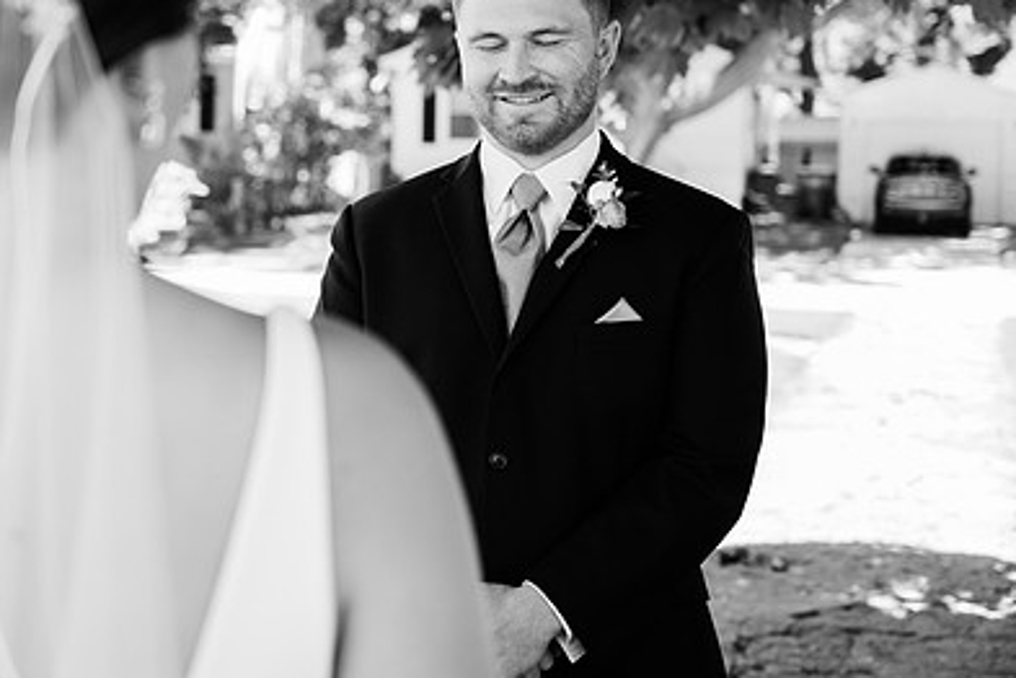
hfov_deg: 23.2
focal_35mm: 87
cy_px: 191
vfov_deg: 15.7
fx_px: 2455
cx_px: 308
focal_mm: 59
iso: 320
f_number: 4
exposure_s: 1/320
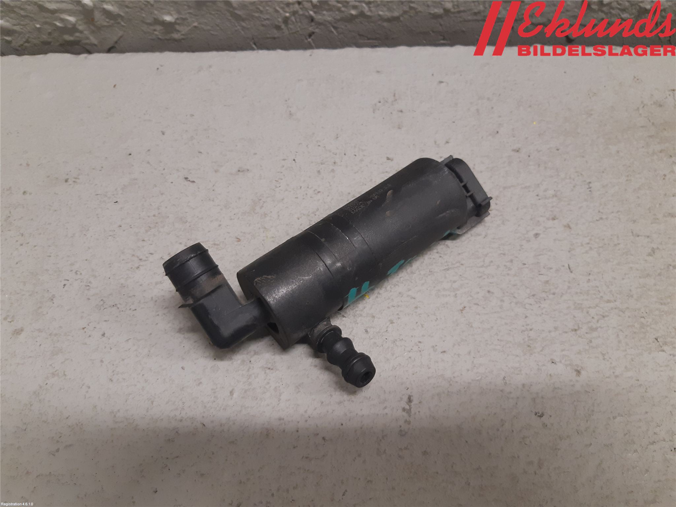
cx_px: 338
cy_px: 254
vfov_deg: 53.1
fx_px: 508
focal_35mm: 26
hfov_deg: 67.3
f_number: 1.7
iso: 160
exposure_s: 1/50
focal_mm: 3.93
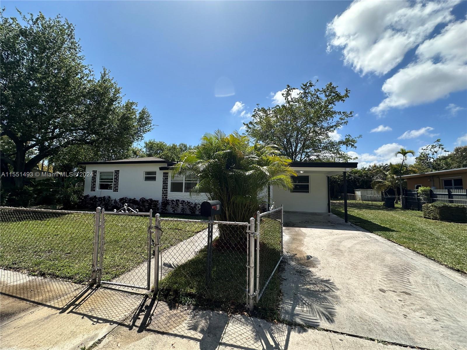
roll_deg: -1.7
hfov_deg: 102.1
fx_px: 189
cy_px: 175
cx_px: 234
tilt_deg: +5.0
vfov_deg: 85.7
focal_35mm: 14
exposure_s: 1/2092
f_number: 2.2
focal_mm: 2.22
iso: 50
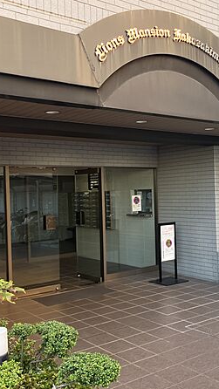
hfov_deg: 28.3
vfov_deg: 49.4
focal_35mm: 41
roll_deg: +1.3
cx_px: 181
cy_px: 194
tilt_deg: +0.4
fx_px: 423
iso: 64
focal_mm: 3.99
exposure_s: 1/121
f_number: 1.8
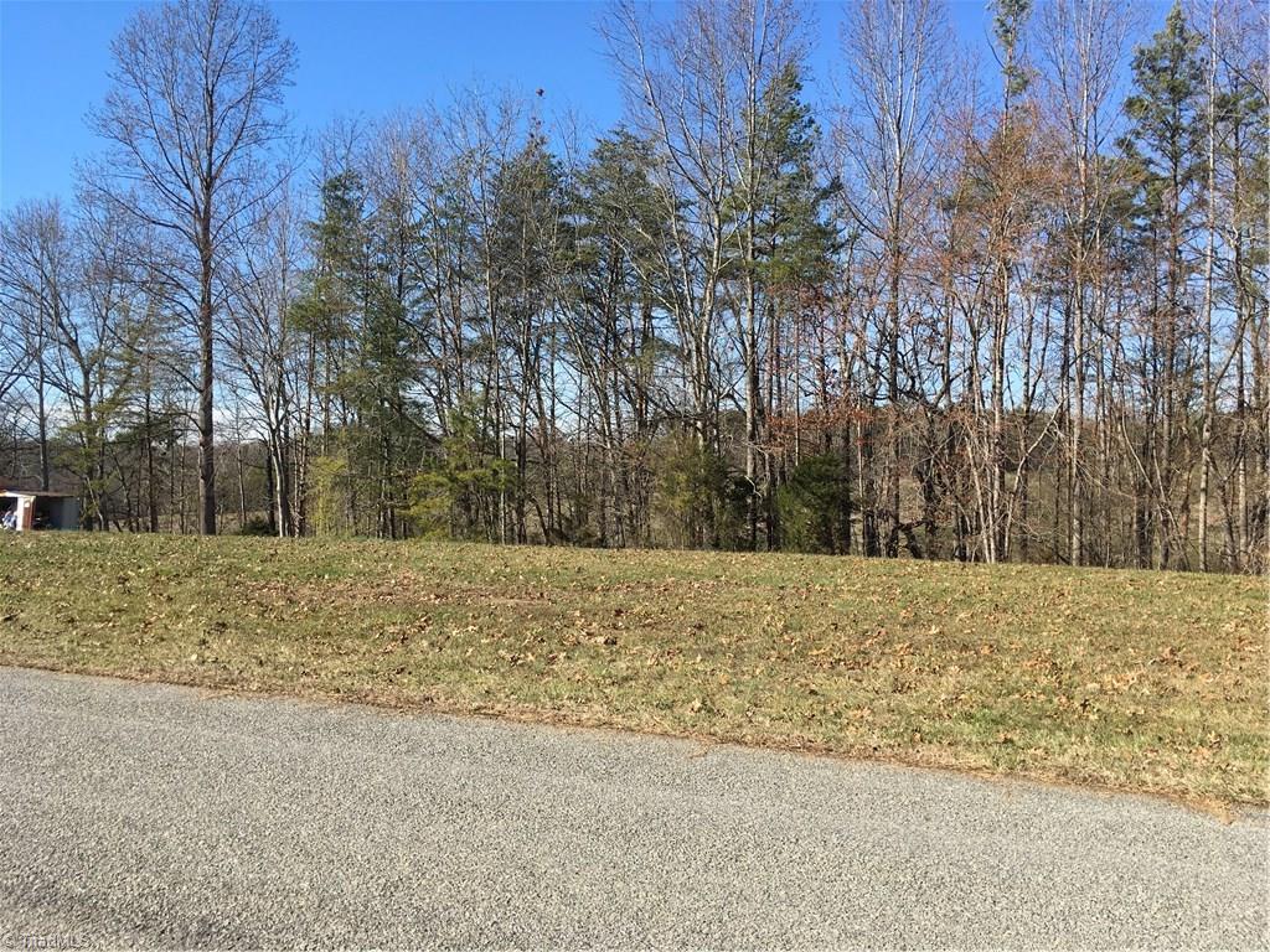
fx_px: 1064
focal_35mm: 29
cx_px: 635
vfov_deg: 48.2
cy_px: 476
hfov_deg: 61.7
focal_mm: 4.15
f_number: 2.2
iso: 25
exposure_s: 1/962
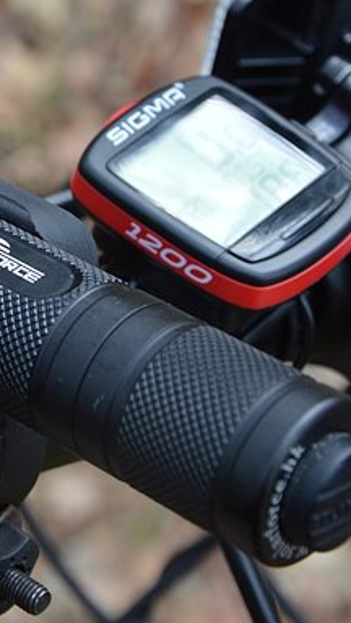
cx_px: -44
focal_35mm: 140
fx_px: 2316
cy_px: 256
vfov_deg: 15.3
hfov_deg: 8.6
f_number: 5.6
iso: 320
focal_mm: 38
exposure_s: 1/125
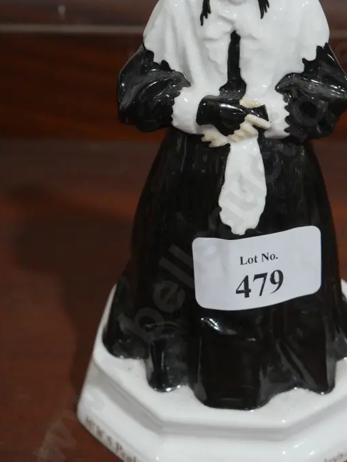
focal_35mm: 83
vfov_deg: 23.5
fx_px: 1108
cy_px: 189
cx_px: 248
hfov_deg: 17.7
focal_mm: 28
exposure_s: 1/60
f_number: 5.3
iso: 500
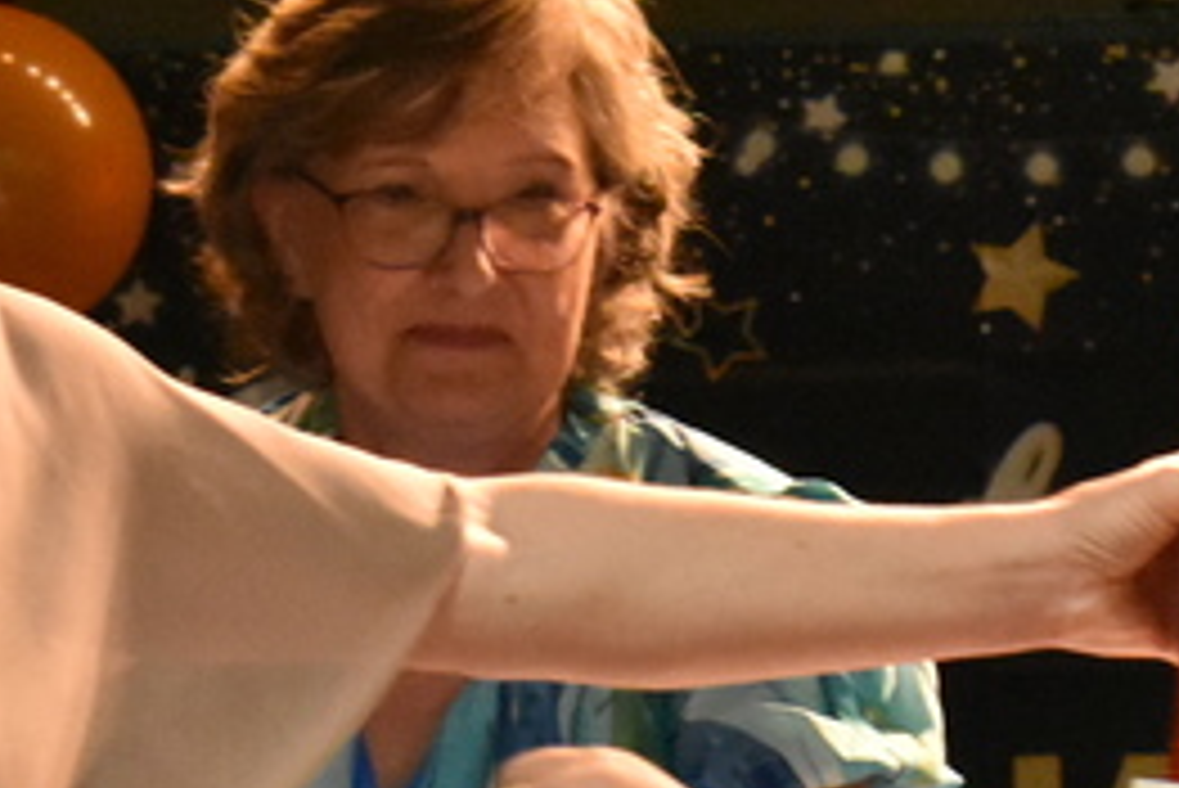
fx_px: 9994
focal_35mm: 305
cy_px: 1020
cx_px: 576
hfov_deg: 6.8
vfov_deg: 4.5
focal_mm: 52
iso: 6400
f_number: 6.3
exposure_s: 1/160
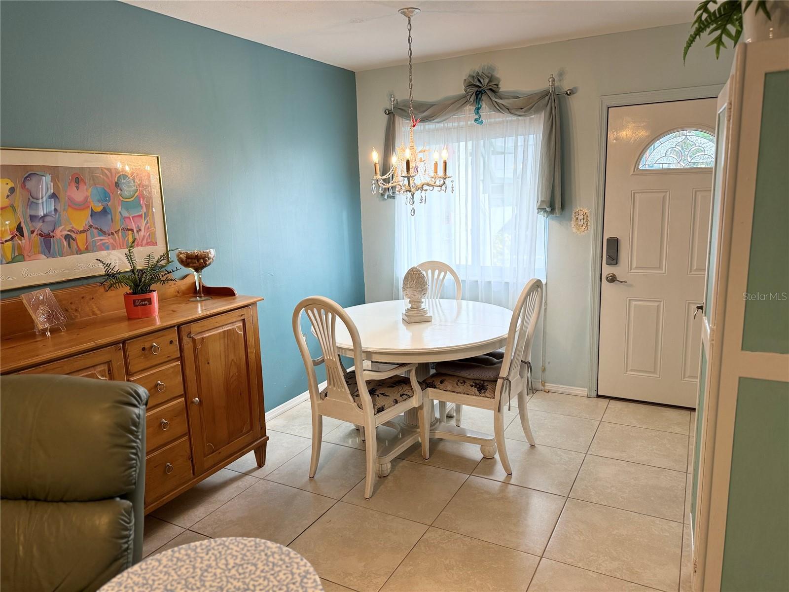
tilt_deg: -11.4
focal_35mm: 24
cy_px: 296
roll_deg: +1.8
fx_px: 547
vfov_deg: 56.8
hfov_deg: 71.6
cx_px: 394
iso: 125
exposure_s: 1/120
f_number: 1.78
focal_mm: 6.86
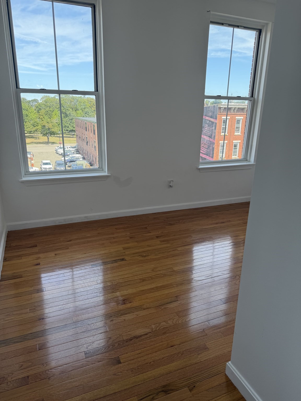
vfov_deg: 71.6
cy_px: 200
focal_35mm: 24
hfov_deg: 56.8
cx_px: 150
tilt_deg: -15.9
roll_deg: -2.0
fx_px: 278
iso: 80
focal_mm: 6.76
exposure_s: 1/494
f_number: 1.78
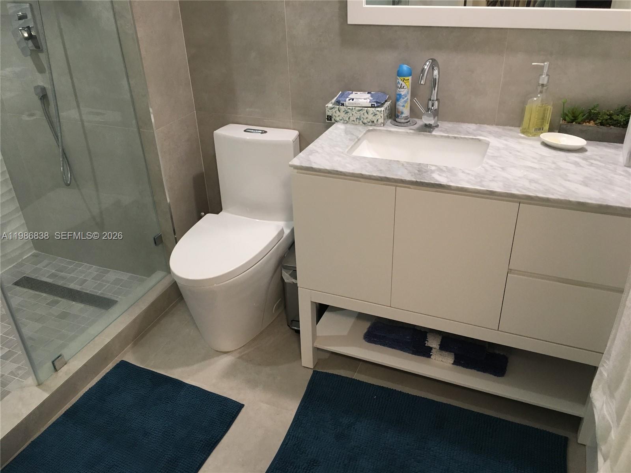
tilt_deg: -30.1
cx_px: 316
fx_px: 529
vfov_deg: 48.2
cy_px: 236
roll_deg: +0.9
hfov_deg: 61.7
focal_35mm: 29
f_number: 2.2
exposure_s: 1/30
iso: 100
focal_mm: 4.15
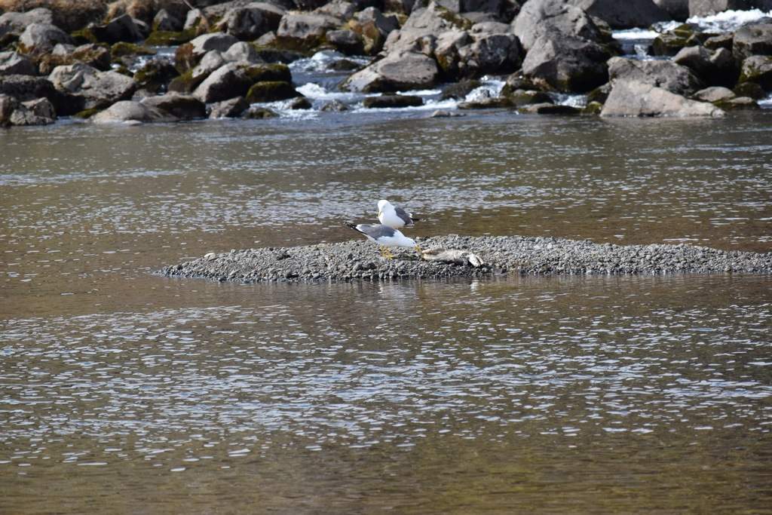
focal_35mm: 300
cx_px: 386
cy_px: 258
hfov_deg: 6.9
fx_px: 6434
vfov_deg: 4.6
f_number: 6.3
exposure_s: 1/2500
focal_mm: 200
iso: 1000
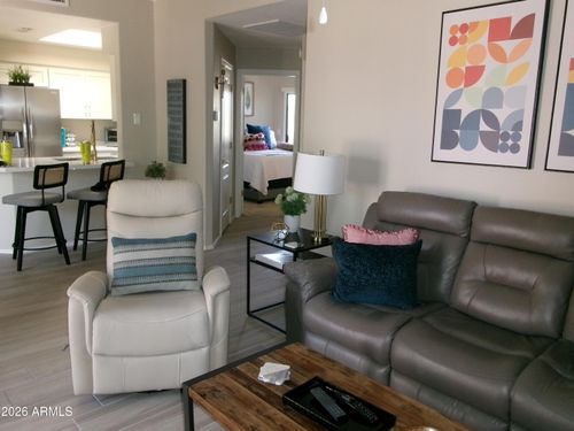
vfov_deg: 49.7
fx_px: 464
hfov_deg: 63.4
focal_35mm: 28
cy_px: 216
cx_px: 287
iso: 400
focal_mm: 5.1
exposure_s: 1/34
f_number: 3.9
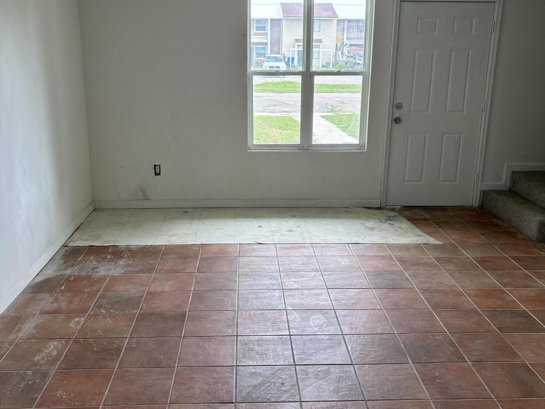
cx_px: 274
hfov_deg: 52.6
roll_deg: -2.1
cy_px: 187
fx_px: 551
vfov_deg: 40.7
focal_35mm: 35
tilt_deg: -16.3
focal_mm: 5.96
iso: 64
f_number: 1.6
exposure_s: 1/131
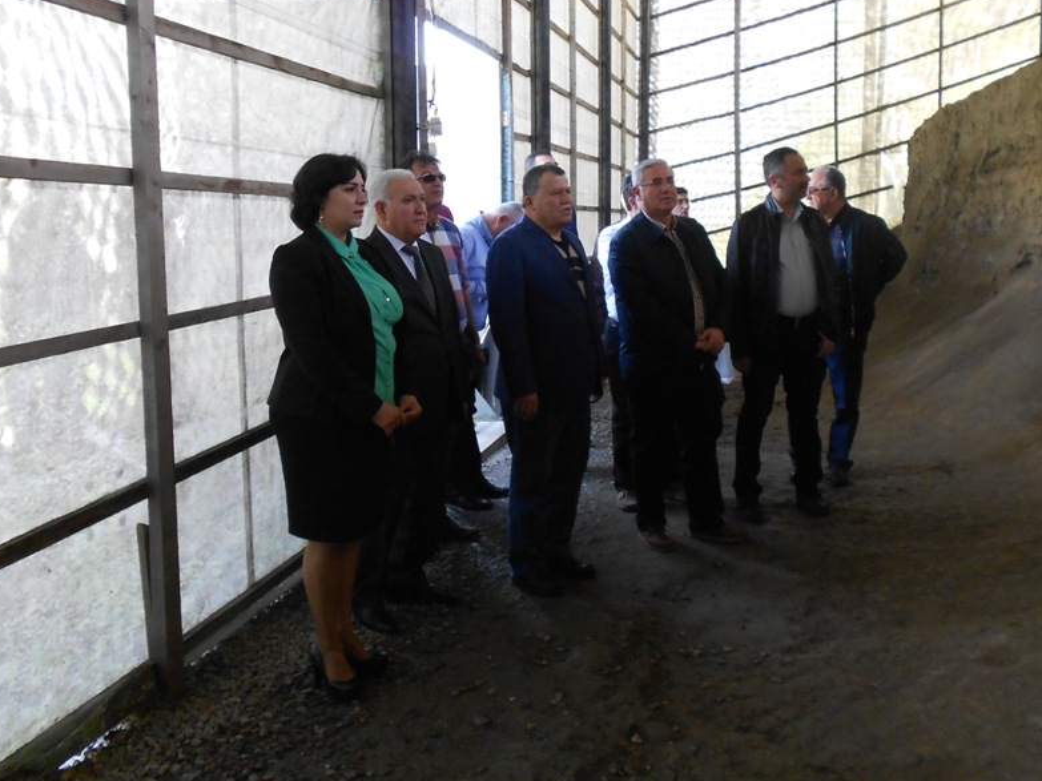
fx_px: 1023
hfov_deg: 53.8
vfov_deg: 41.6
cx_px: 598
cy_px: 323
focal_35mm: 34
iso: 250
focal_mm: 4.6
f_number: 3.2
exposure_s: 1/30
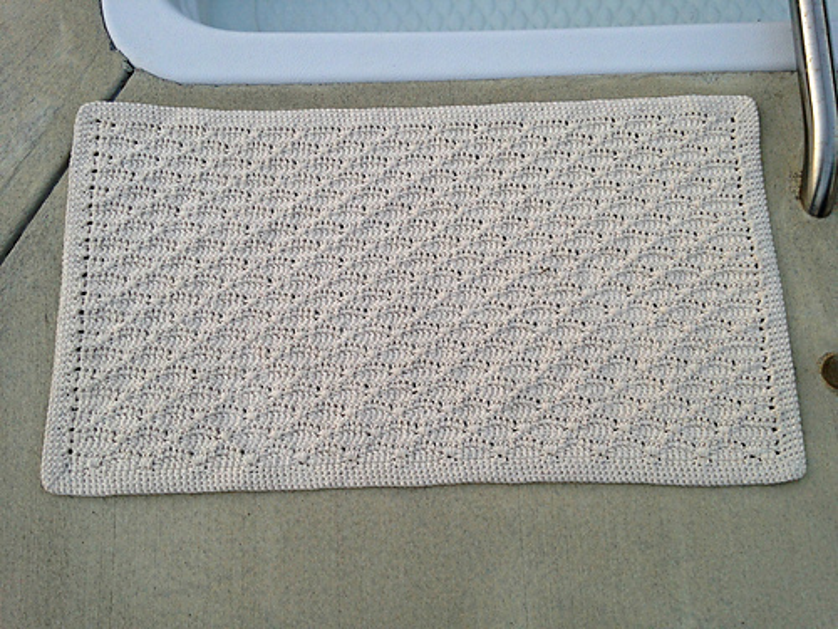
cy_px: 314
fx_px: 799
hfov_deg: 55.4
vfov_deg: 42.9
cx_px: 419
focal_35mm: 33
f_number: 2.4
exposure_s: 1/60
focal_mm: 4.12
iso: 50
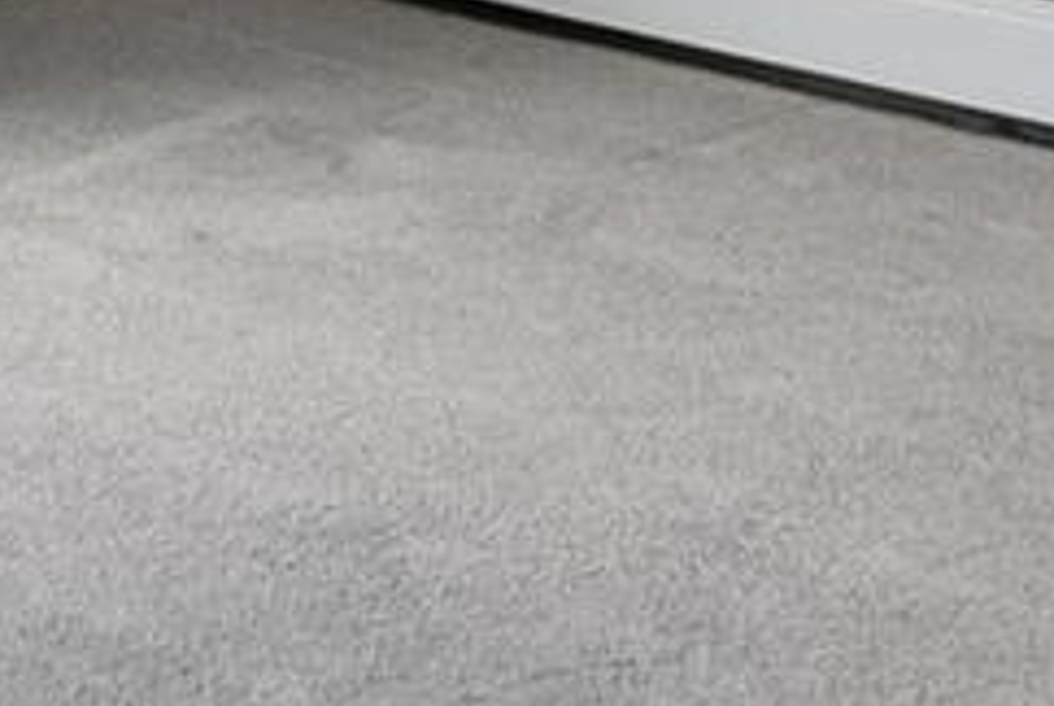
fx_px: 2902
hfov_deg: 19.1
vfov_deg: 11.8
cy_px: -867
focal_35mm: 99
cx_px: -301
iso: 200
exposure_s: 1/30
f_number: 6.3
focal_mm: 10
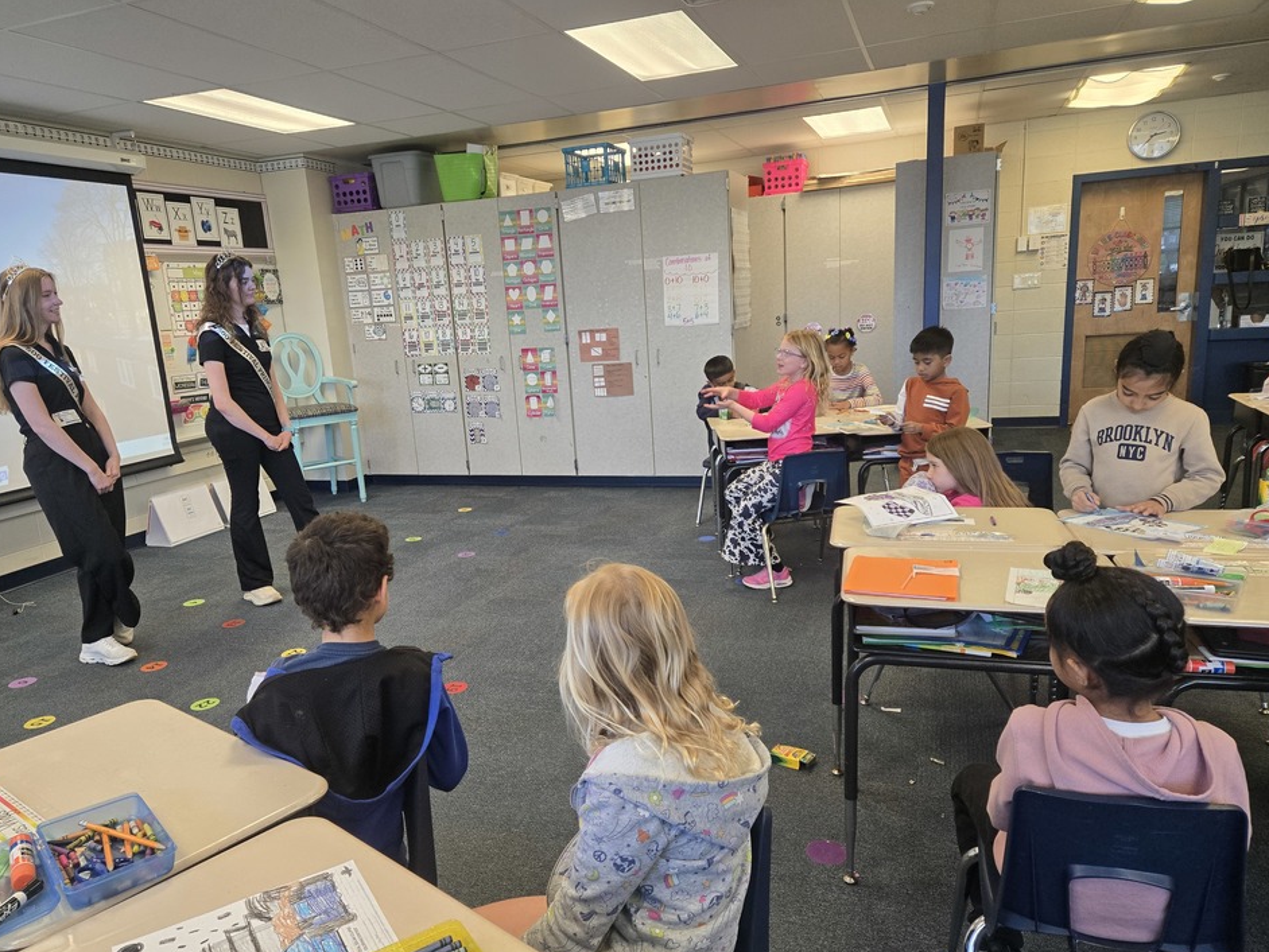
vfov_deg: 54.9
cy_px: 493
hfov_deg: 69.3
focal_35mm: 25
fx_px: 917
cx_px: 590
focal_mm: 5.4
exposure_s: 1/180
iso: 200
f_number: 1.8
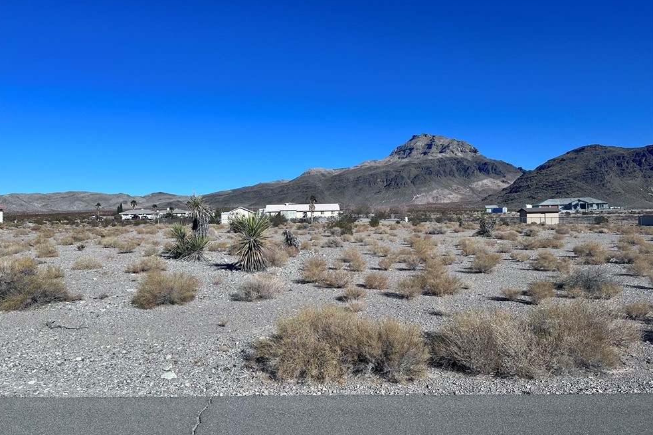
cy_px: 218
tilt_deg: -0.4
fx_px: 472
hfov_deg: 69.4
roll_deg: +0.9
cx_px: 315
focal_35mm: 26
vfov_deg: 49.5
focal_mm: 6.86
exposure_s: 1/8197
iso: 80
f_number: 1.78
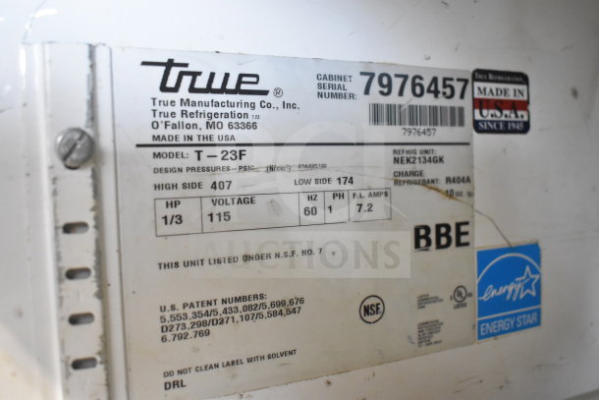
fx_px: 574
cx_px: 300
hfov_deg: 55.1
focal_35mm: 34
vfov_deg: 38.4
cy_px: 200
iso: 2800
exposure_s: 1/40
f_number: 3.8
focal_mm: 23
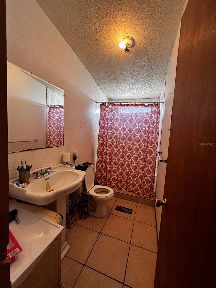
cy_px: 144
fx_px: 108
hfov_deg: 89.9
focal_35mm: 13
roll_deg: -1.7
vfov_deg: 106.2
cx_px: 108
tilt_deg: -5.3
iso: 250
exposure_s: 1/120
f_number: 1.8
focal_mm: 1.57
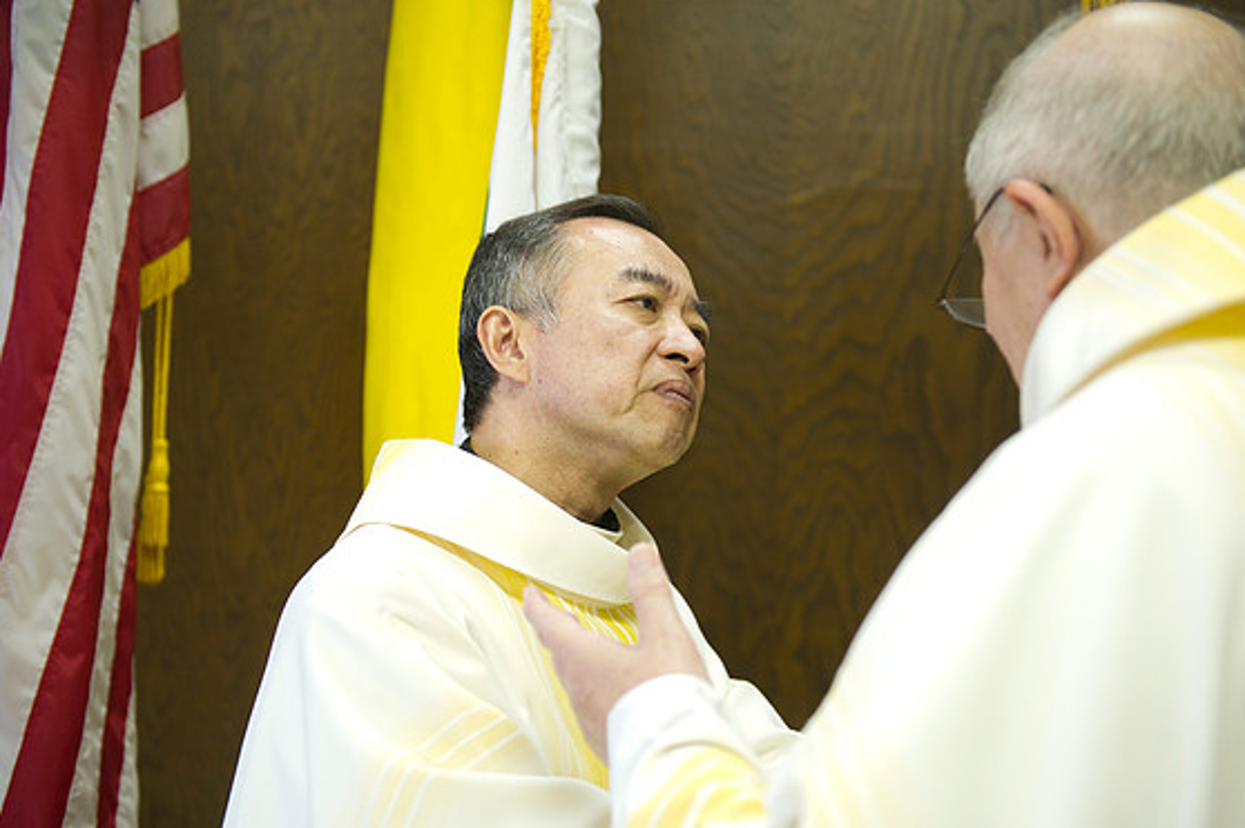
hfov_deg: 38.2
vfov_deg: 25.9
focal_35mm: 52
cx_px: 645
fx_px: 1797
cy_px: 415
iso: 2000
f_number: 2.8
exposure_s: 1/100
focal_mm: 50
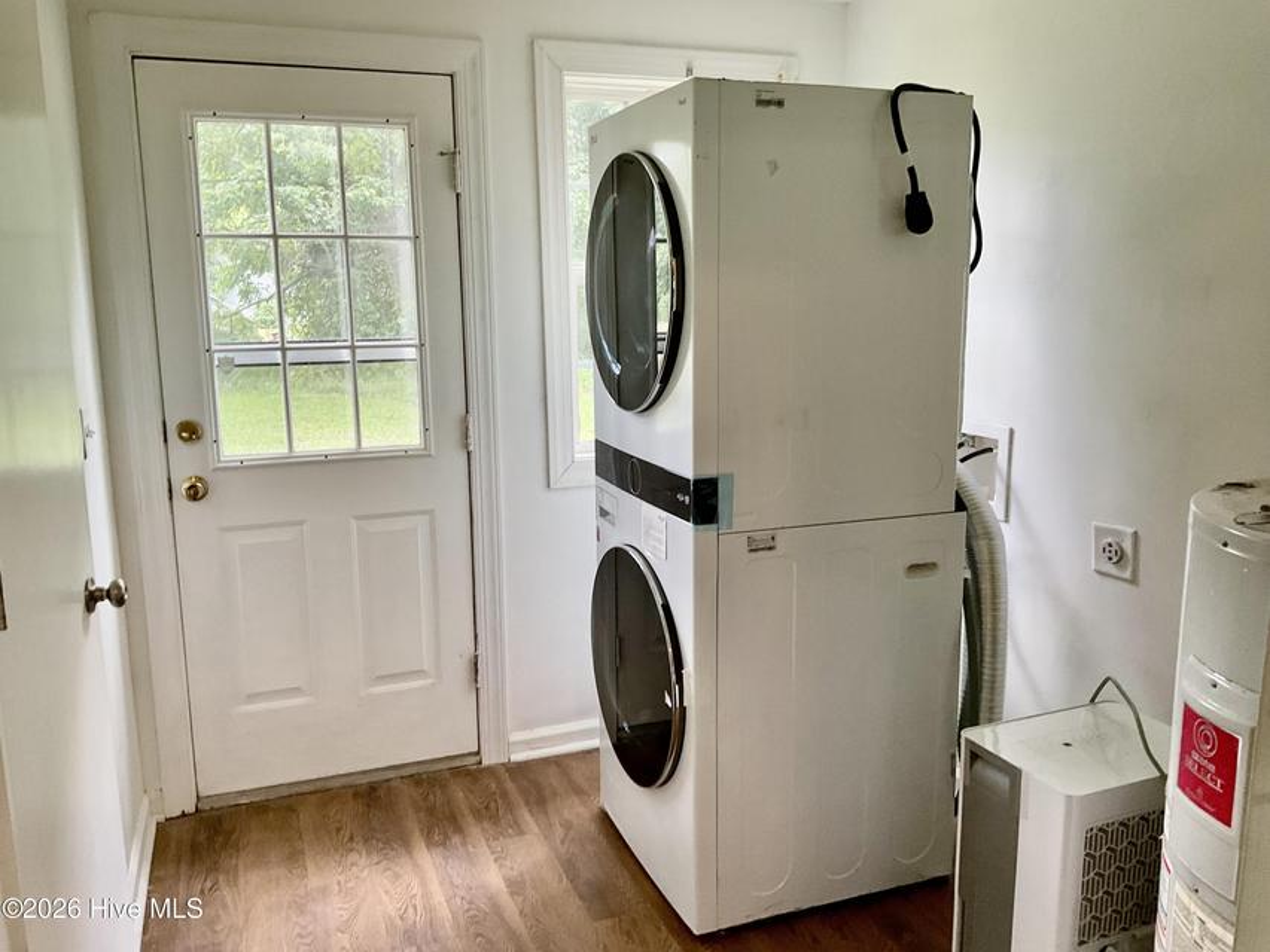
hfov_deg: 61.7
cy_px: 476
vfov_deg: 48.2
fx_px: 1064
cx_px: 635
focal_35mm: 29
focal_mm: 3
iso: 64
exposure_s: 1/60
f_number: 1.8
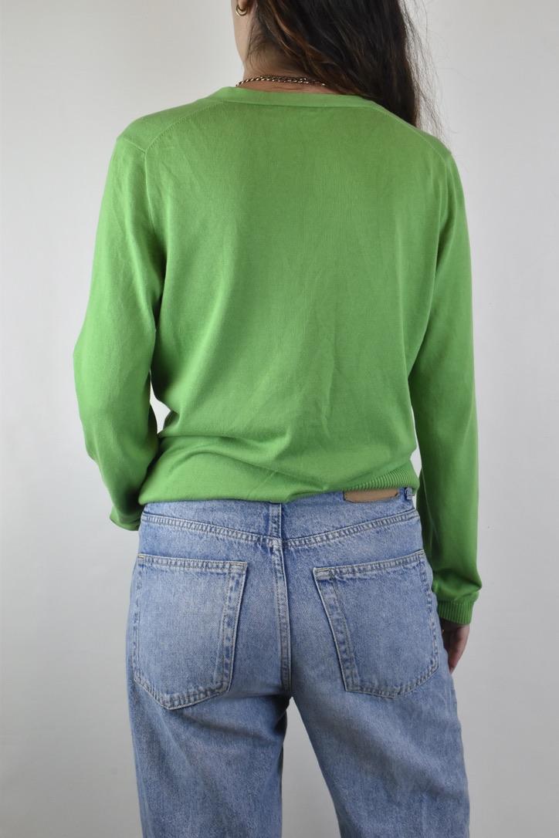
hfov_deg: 23.8
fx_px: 1328
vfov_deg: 35.1
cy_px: 419
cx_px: 280
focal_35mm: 57
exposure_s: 1/80
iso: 1600
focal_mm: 38
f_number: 16
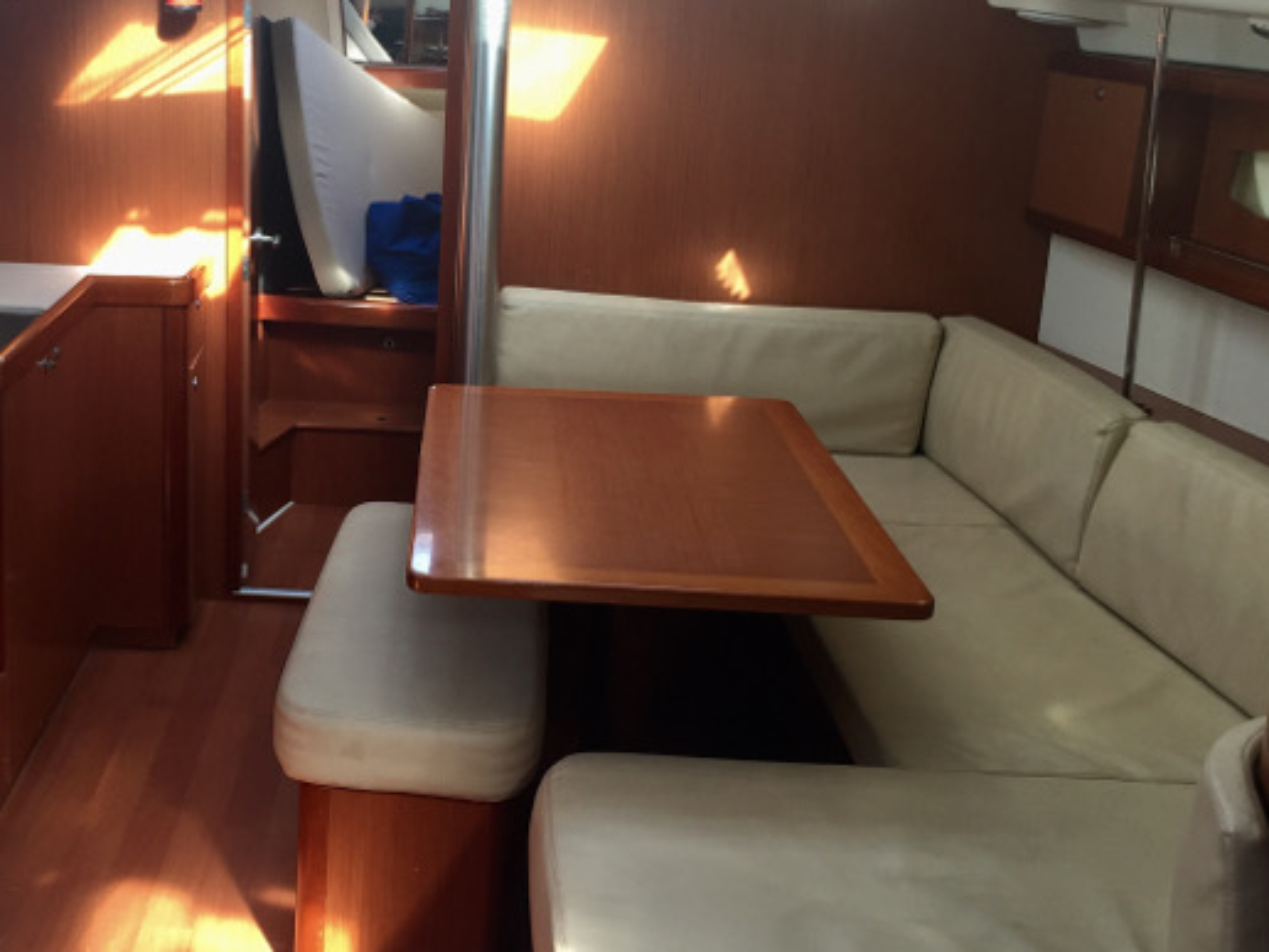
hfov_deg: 40.8
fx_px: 1650
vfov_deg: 32.1
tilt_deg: -13.8
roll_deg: -1.6
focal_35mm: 45
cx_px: 315
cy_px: 391
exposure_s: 1/50
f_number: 2.2
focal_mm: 4.15
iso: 32
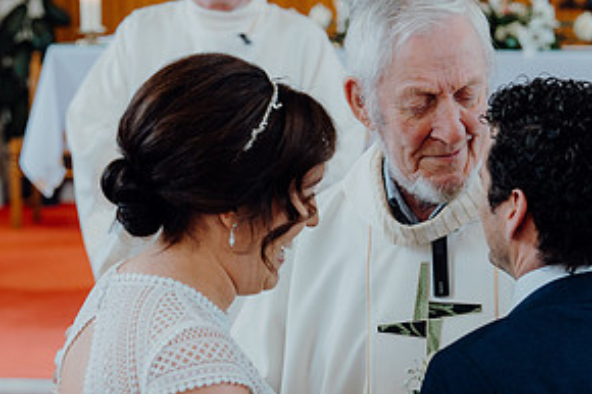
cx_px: 327
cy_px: 346
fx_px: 1676
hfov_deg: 20.0
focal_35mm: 102
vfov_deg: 13.3
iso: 640
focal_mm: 51
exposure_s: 1/200
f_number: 2.8
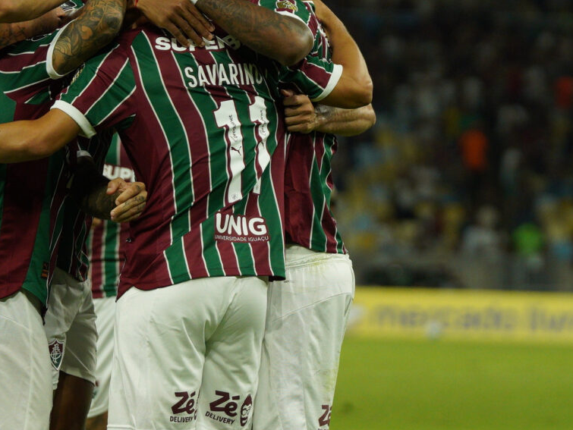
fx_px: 6475
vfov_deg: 3.8
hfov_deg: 5.1
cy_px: 156
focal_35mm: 391
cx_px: 217
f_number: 2.8
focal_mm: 120
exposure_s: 1/2000
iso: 1250
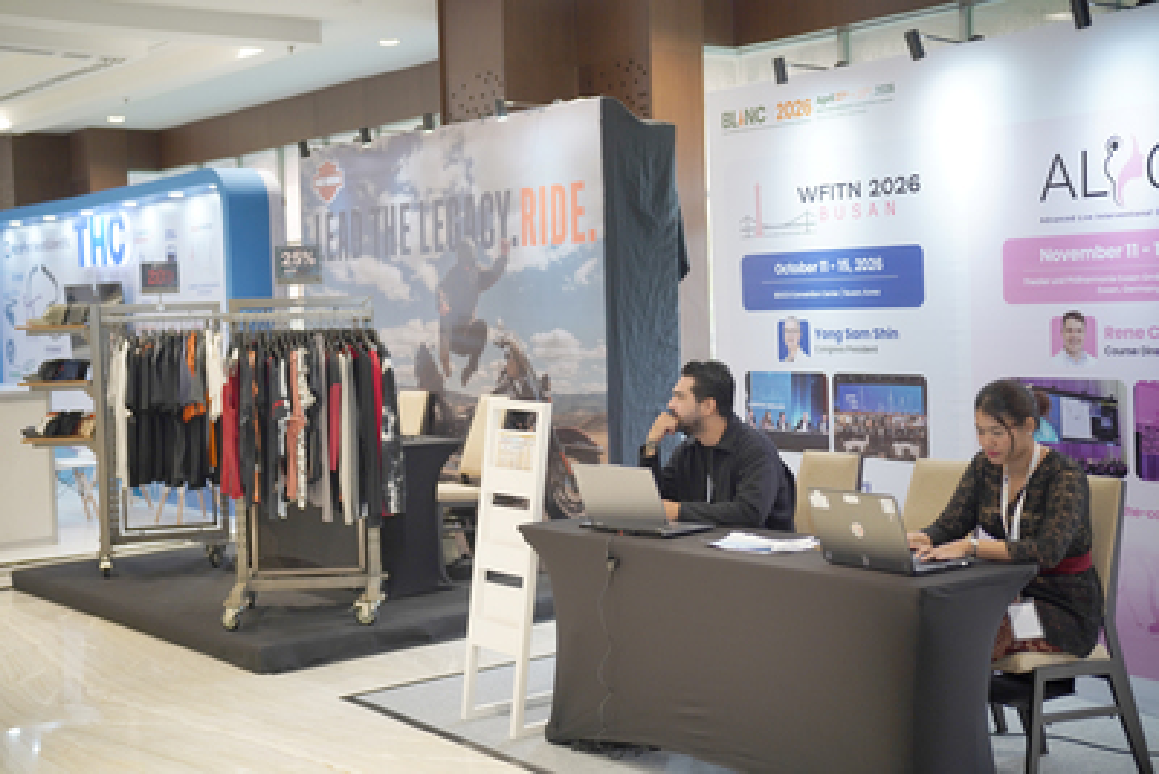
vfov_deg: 27.0
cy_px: 387
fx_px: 1610
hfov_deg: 39.6
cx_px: 580
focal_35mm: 50
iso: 400
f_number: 1.8
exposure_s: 1/160
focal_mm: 50
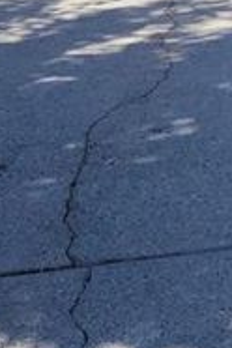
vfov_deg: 17.8
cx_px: 253
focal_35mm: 97
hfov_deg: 13.8
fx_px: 938
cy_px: -237
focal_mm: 5.4
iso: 40
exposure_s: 1/1951
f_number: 1.8
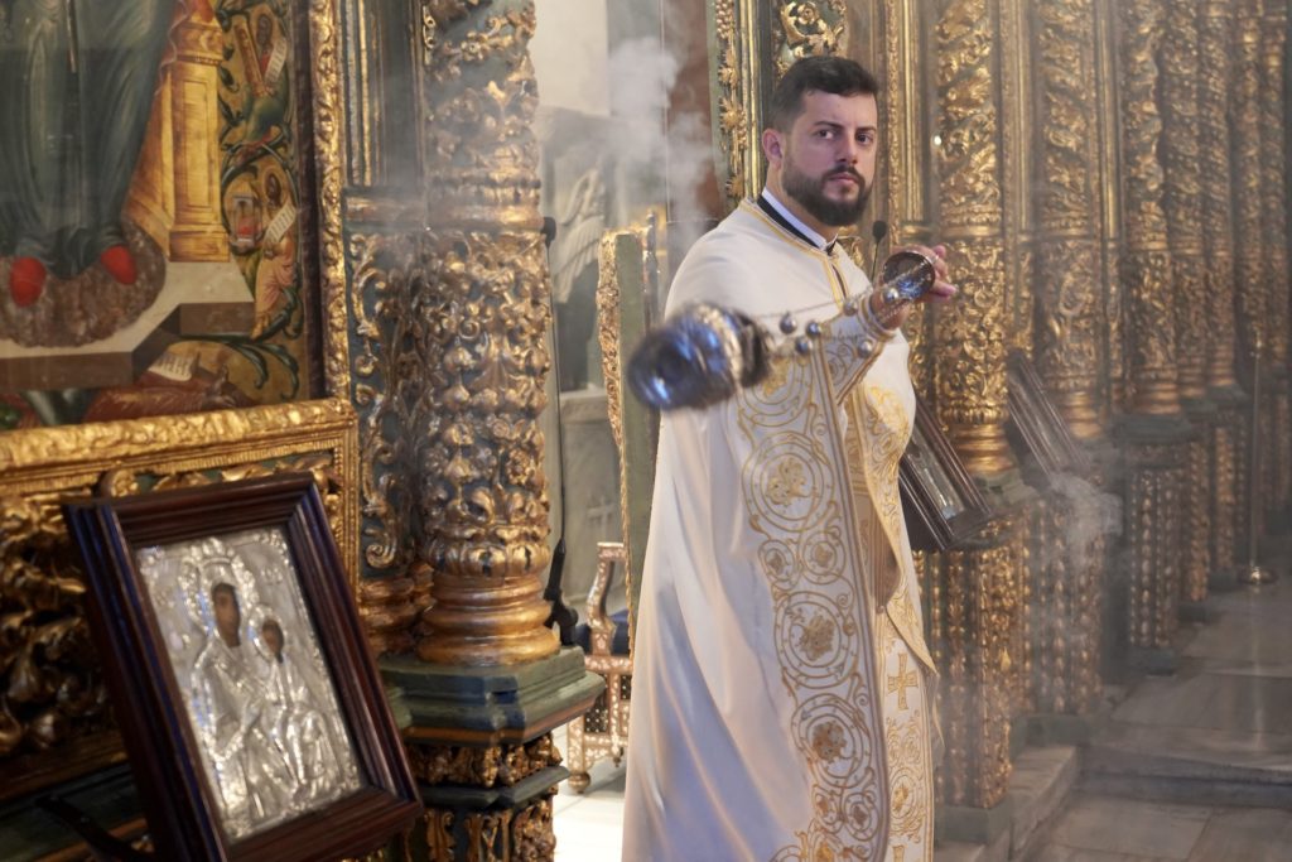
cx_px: 646
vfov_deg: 27.5
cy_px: 431
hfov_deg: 40.3
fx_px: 1759
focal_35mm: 49
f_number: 4
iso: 4000
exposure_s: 1/160
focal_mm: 49
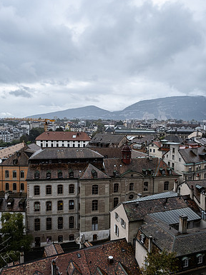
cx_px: 101
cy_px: 133
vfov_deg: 65.4
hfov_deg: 51.3
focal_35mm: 27
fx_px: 215
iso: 320
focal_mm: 16
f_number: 5.6
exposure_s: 1/550
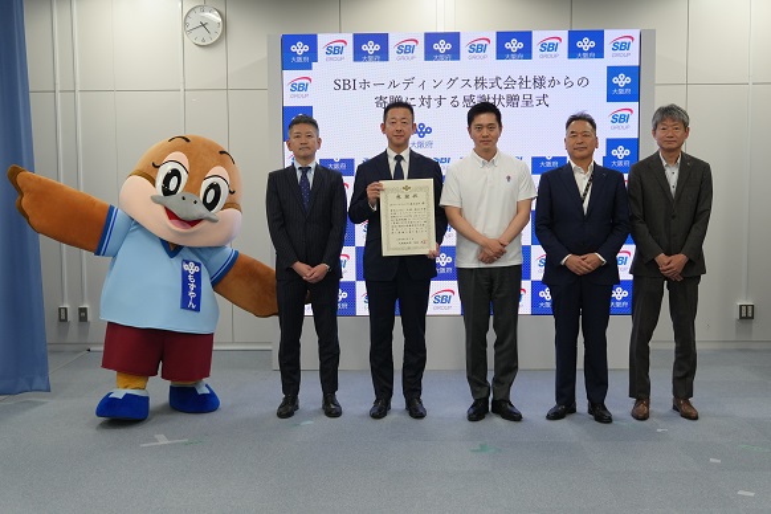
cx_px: 386
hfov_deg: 43.6
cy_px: 257
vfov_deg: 29.9
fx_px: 964
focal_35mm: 45
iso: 800
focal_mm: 30
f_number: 5
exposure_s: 1/160
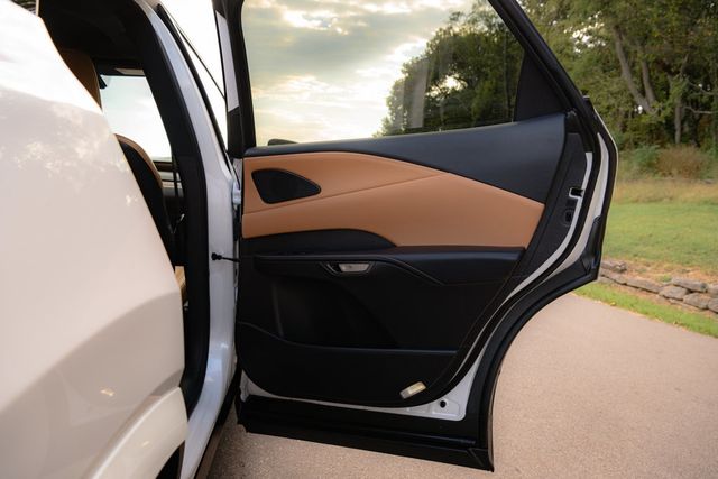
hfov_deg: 73.7
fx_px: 479
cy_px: 240
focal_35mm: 24
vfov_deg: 53.2
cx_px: 359
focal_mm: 24
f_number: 6.3
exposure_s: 1/200
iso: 500
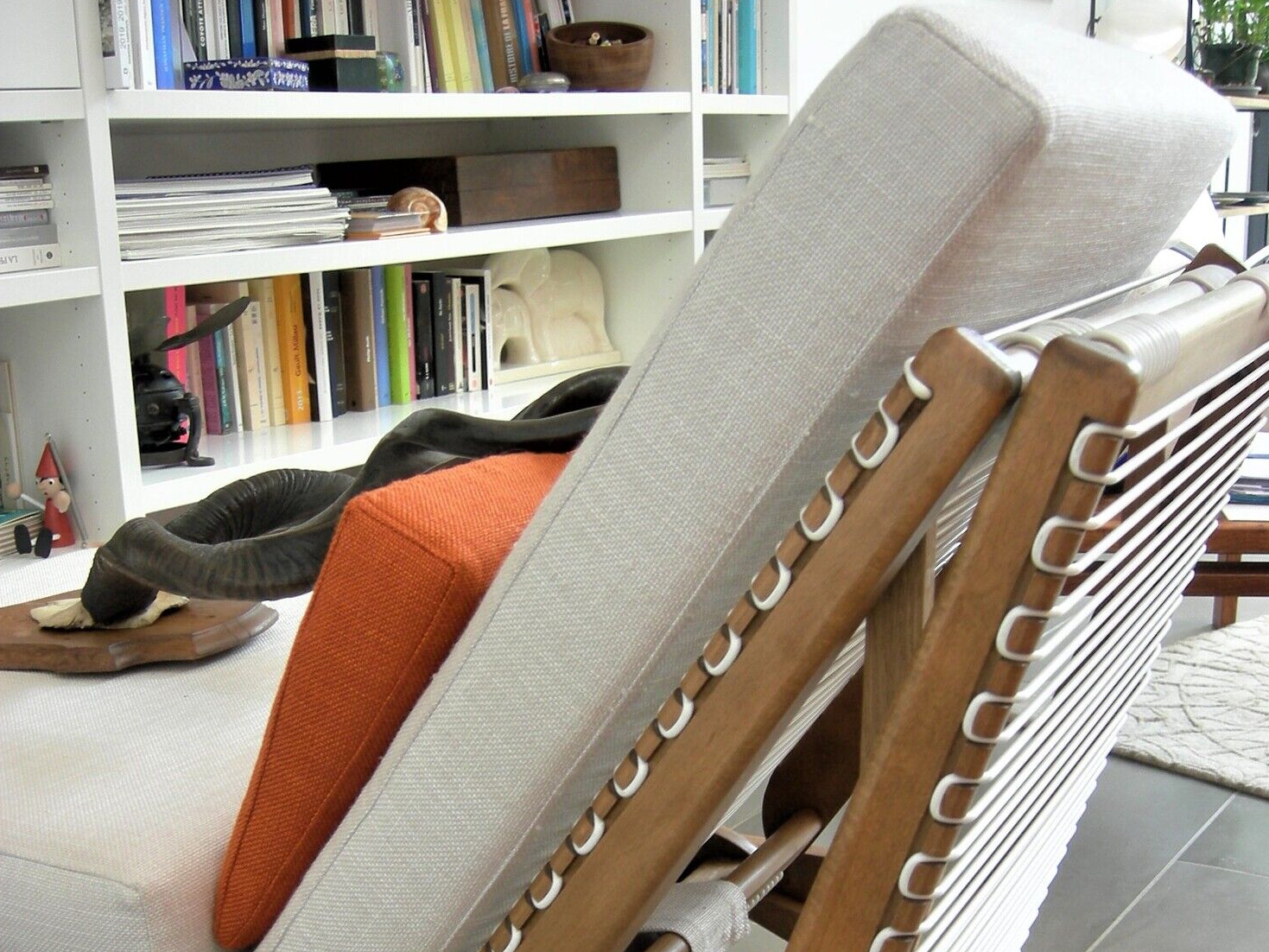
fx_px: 1796
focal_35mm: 49
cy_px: 803
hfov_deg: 38.9
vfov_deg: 28.8
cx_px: 640
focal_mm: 7.5
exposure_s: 1/27
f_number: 2.7
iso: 64
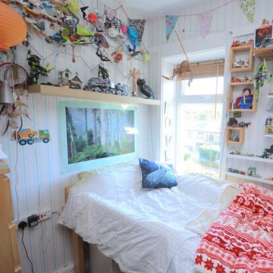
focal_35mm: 20
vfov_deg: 74.8
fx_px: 178
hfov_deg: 71.2
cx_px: 195
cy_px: 140
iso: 400
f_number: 4.5
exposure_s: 1/80
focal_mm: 10
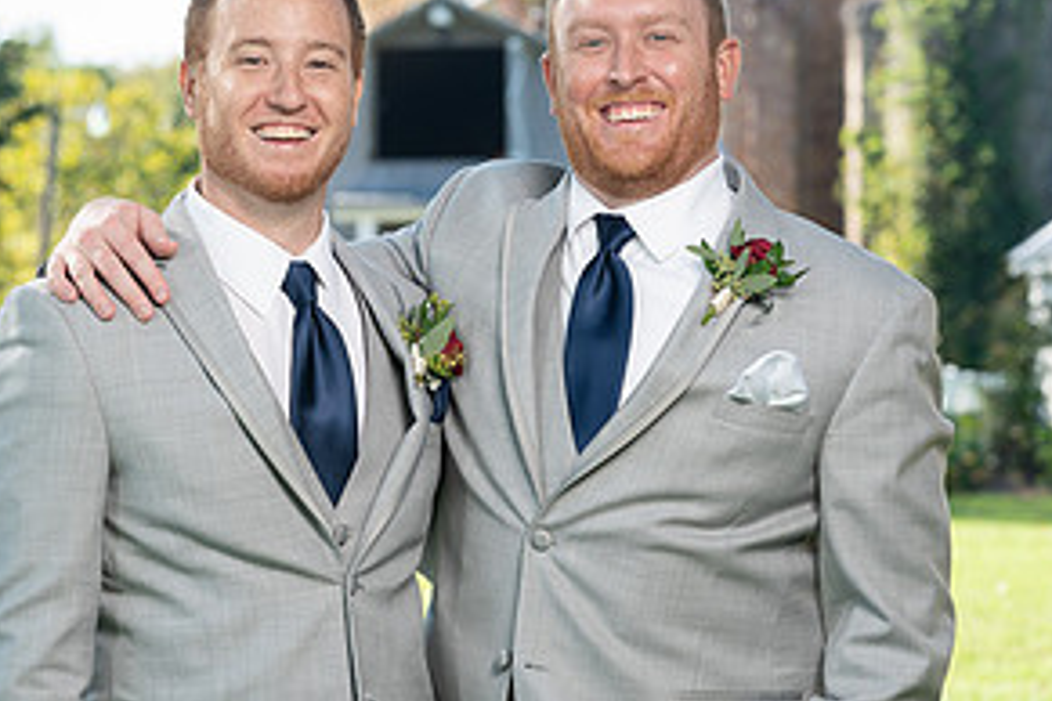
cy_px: 362
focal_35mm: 182
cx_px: 380
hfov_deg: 11.3
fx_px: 5318
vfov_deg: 7.5
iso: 200
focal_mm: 86
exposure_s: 1/200
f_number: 5.6
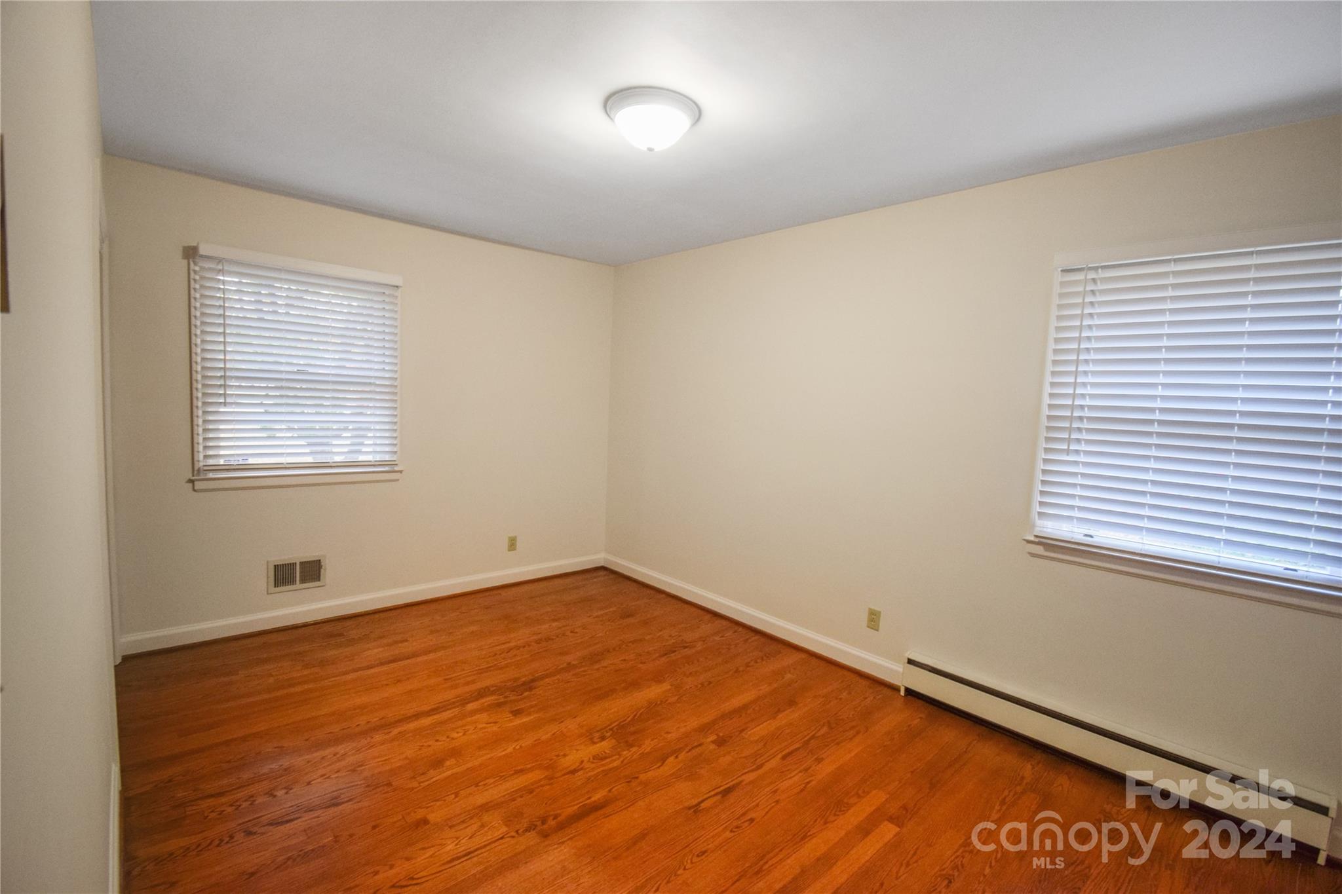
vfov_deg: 77.3
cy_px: 447
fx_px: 559
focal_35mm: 15
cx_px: 671
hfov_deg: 100.4
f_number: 5
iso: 800
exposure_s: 1/100
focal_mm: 10
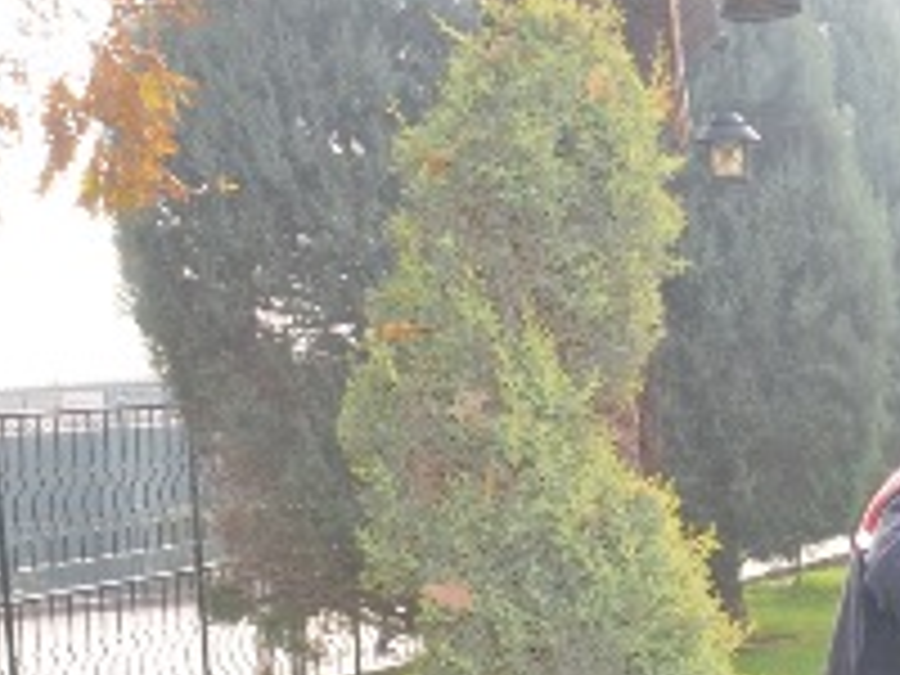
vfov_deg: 17.0
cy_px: 801
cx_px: 904
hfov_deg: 22.6
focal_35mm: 83
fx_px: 2158
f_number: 22
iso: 1600
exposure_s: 1/250
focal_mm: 18
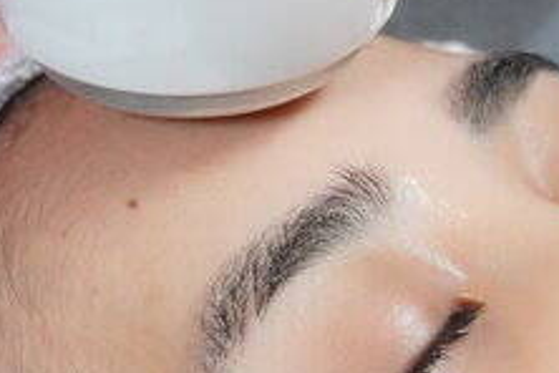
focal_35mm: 211
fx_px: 3276
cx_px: 569
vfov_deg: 6.5
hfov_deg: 9.7
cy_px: 365
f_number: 5.6
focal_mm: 26
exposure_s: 1/100
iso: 1000
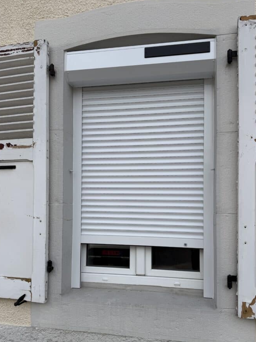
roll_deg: -1.6
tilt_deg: -0.1
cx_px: 126
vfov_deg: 63.2
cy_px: 196
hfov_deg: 49.7
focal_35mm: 28
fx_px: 276
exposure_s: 1/2053
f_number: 1.78
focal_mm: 6.76
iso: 80
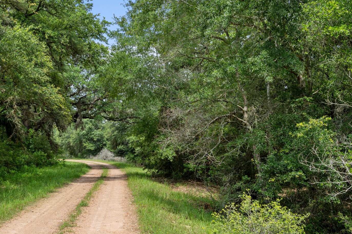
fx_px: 440
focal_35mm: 45
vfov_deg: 29.8
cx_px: 94
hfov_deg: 42.5
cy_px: 114
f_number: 9
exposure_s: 1/320
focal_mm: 30
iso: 250
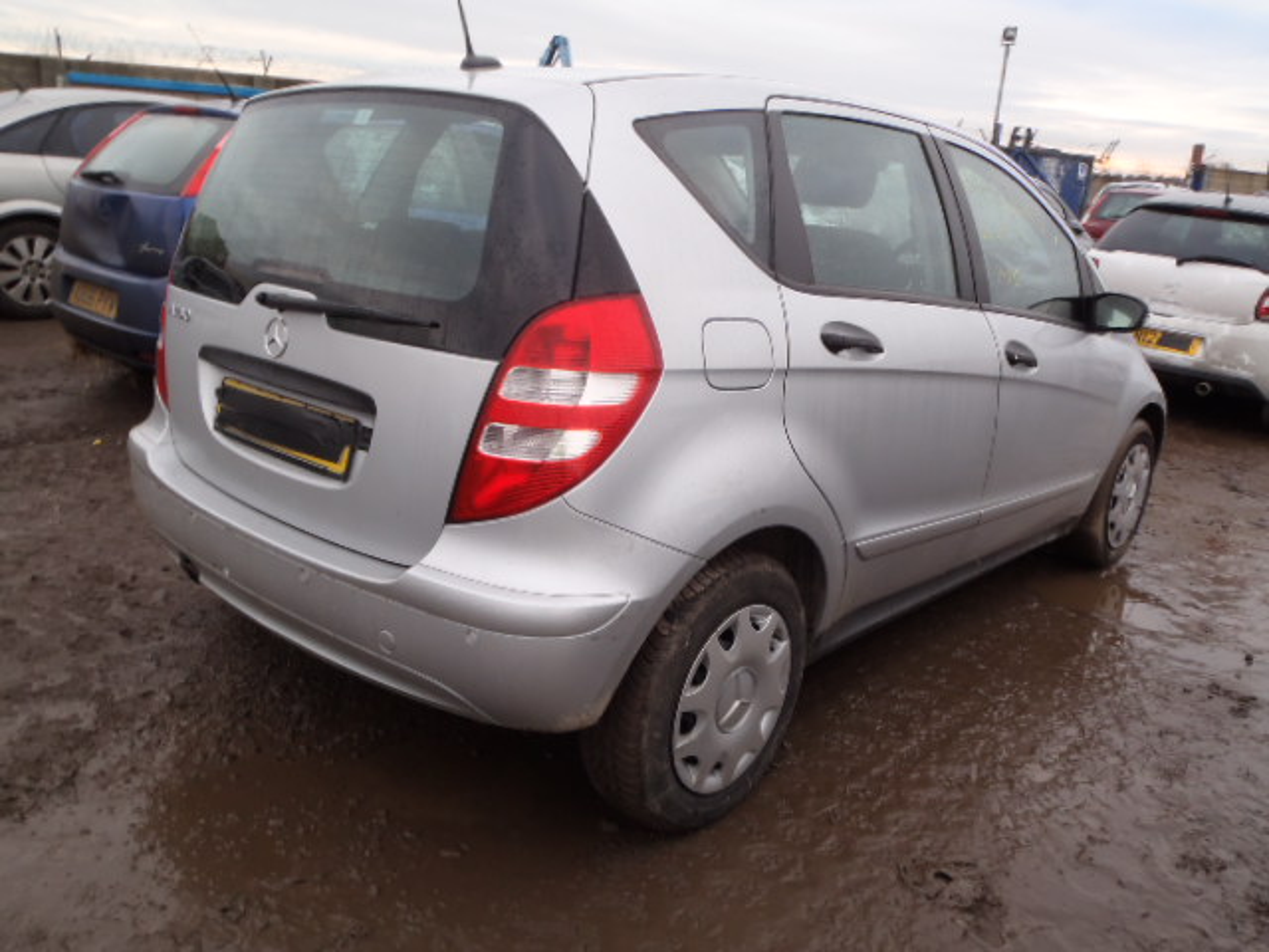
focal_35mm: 28
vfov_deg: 49.7
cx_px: 634
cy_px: 476
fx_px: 1026
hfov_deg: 63.4
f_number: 3.5
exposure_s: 1/60
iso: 80
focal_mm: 5
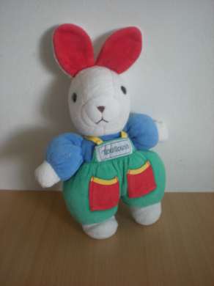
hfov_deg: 37.7
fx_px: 314
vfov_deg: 49.0
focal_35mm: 38
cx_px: 107
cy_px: 143
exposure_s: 1/28.2
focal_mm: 6.3
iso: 200
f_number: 3.1
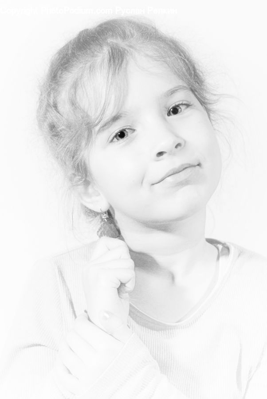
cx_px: 134
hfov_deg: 17.5
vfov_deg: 26.0
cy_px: 200
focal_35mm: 78
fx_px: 866
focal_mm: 52
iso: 160
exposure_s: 1/125
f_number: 9
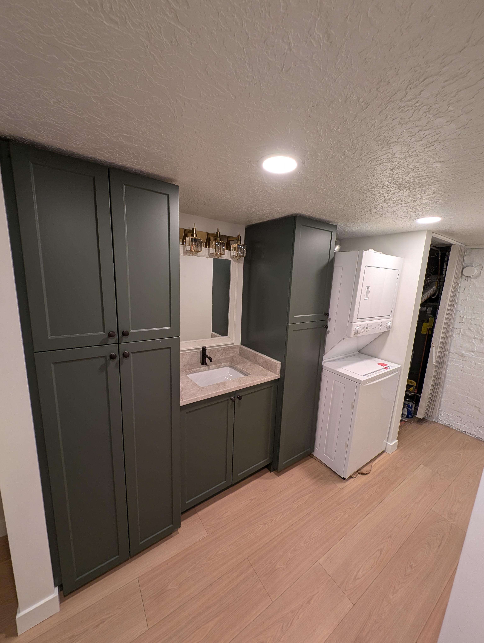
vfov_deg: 110.5
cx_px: 242
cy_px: 322
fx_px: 223
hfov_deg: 94.6
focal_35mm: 12
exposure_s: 1/30
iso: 44
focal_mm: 2.23
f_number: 1.95
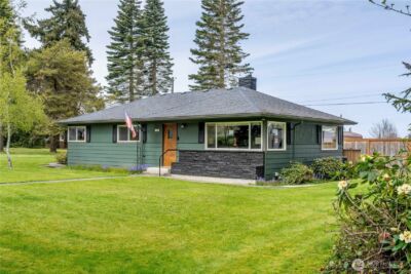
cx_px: 206
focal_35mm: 38
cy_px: 137
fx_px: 434
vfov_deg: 35.1
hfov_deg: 50.7
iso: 320
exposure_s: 1/2000
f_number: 11
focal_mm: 38
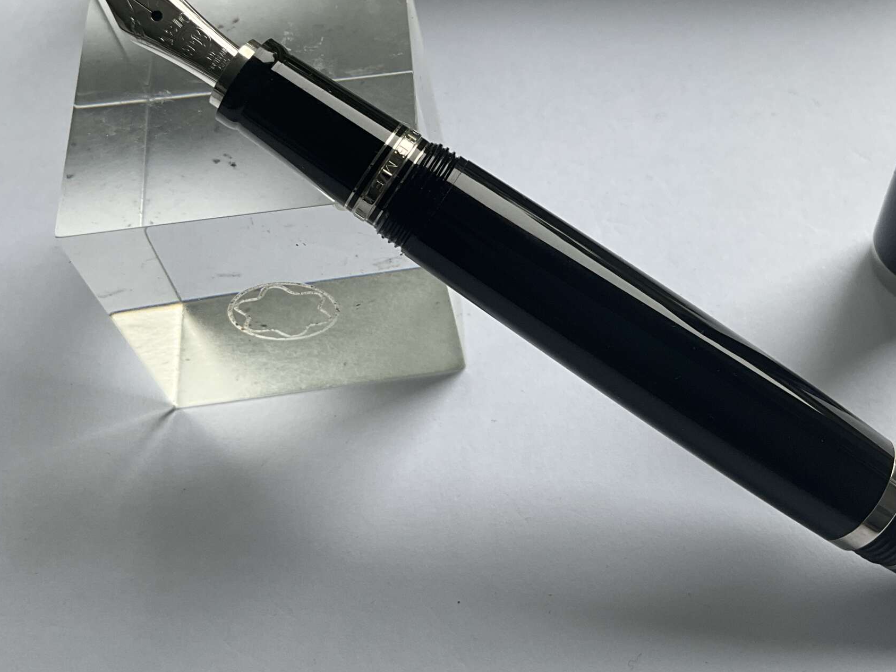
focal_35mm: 44
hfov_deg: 42.6
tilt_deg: -55.9
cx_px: 563
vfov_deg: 32.7
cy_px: 245
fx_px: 1139
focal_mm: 3
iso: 25
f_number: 1.8
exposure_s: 1/122
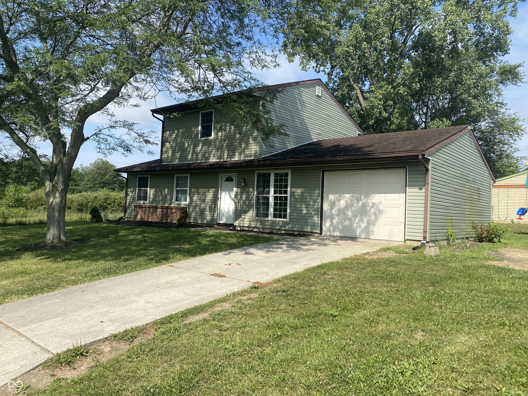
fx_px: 397
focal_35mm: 26
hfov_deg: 67.3
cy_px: 198
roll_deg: -2.2
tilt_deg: +3.3
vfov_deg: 53.1
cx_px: 264
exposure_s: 1/2463
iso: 32
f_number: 1.8
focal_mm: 4.25
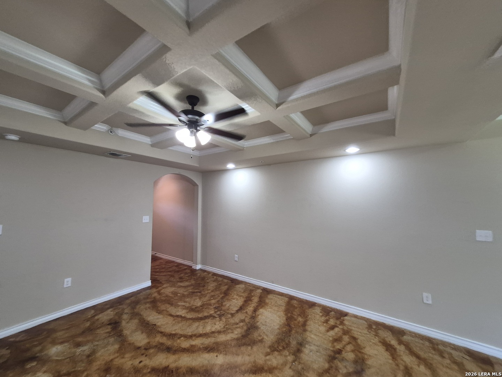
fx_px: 189
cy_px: 188
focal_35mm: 13
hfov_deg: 106.2
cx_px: 251
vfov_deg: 89.9
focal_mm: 1.74
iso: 320
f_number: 2.2
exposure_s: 1/60
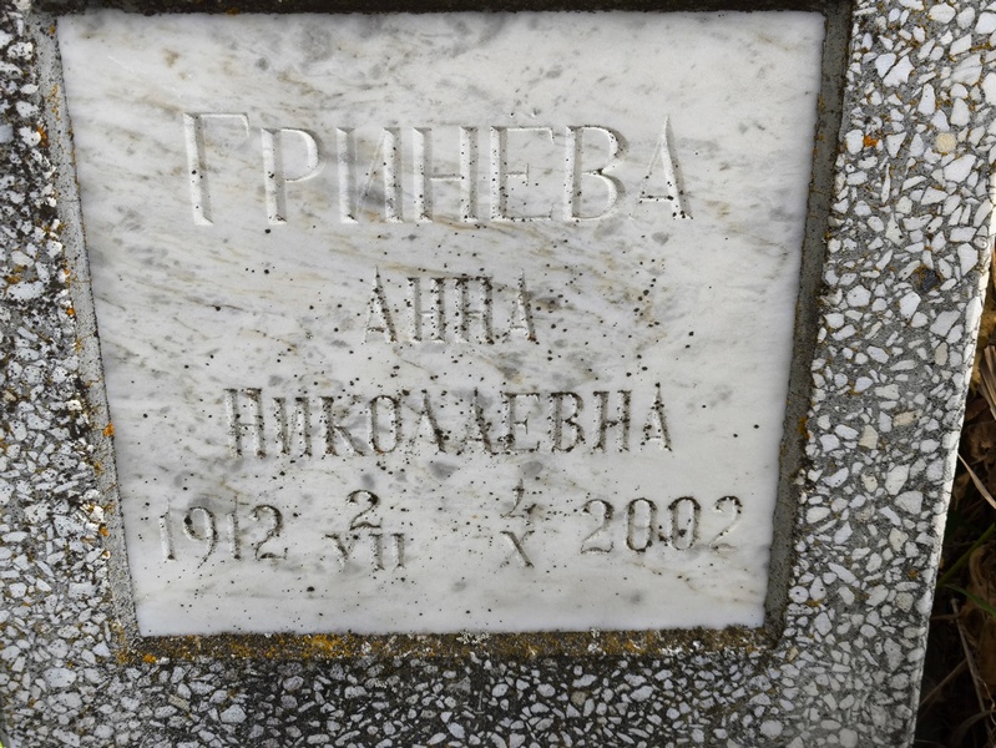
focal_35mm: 50
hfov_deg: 38.2
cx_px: 498
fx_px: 1439
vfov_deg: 29.1
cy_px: 374
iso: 50
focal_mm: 4.71
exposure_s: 1/207
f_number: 1.7
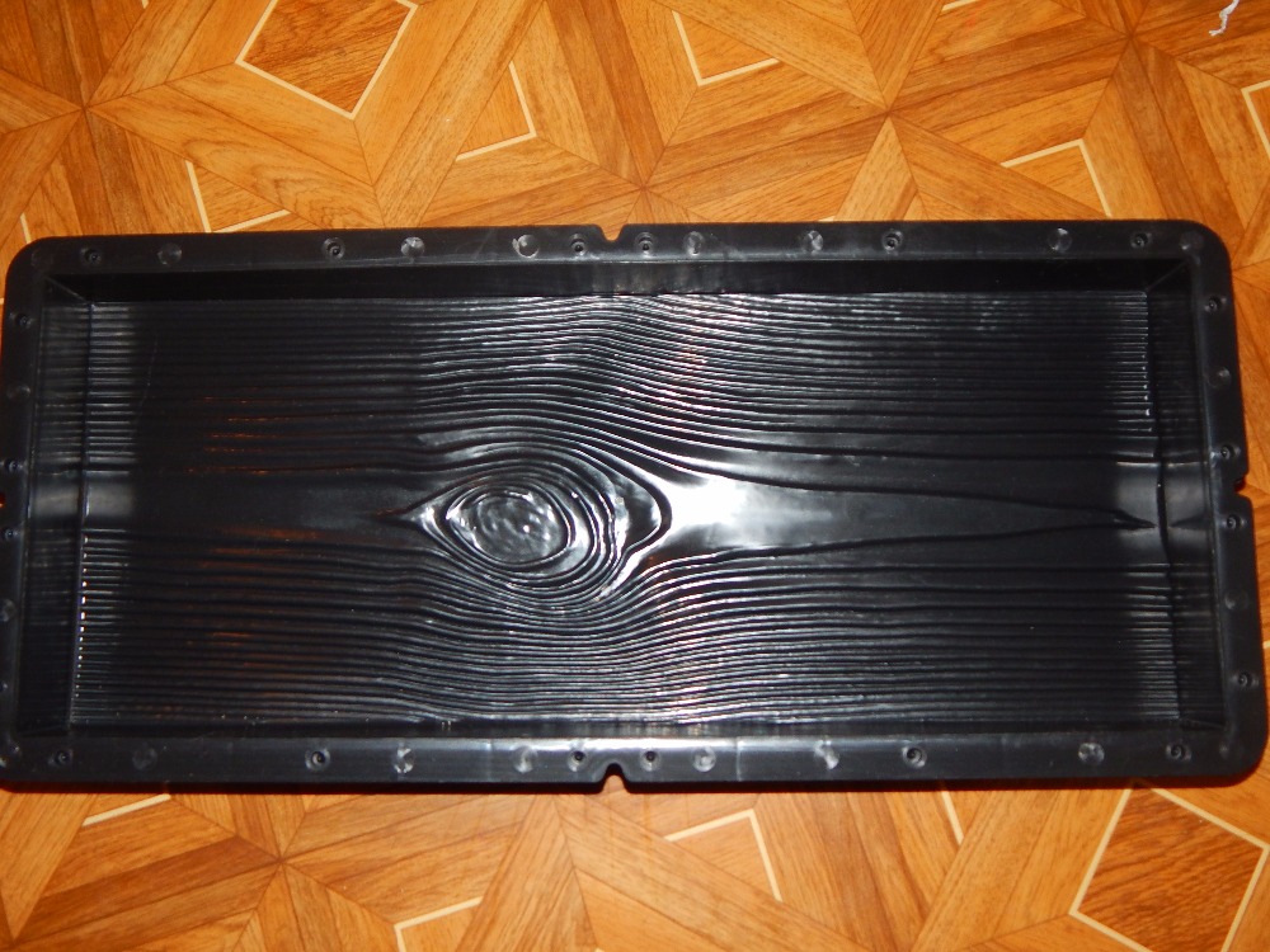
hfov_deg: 58.4
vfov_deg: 45.4
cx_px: 635
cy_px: 476
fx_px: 1137
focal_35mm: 31
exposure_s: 1/30
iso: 200
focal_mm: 5.6
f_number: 3.2
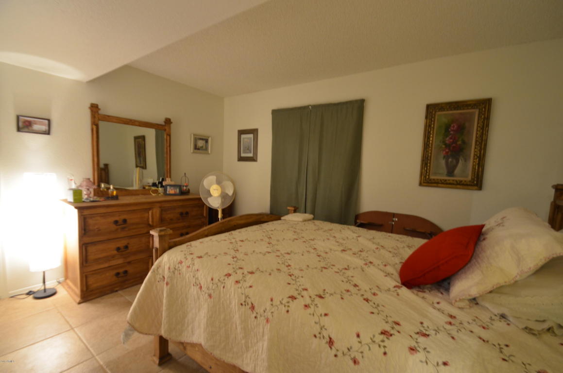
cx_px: 282
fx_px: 234
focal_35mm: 15
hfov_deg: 100.5
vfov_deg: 77.1
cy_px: 186
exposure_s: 1/4
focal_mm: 10
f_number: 4.8
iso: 800
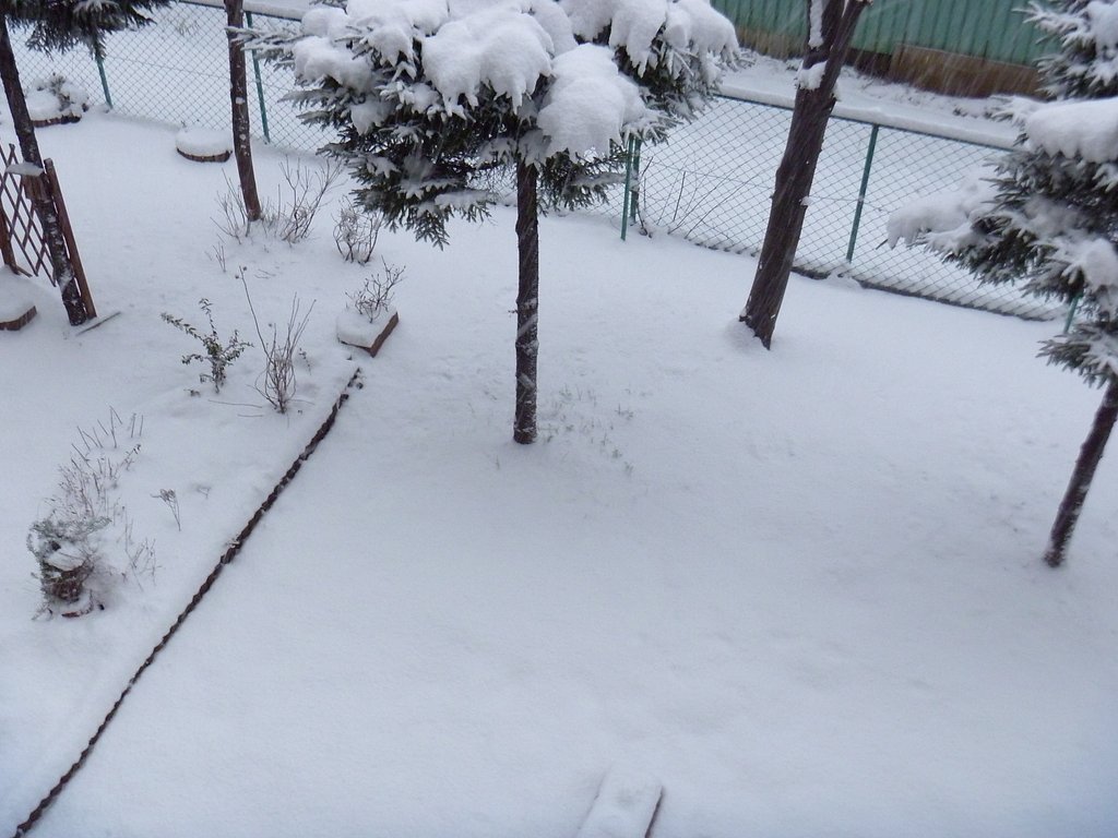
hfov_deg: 52.6
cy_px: 419
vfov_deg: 40.7
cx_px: 559
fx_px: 1130
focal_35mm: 35
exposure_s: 1/13
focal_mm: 6.3
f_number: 3.5
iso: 400
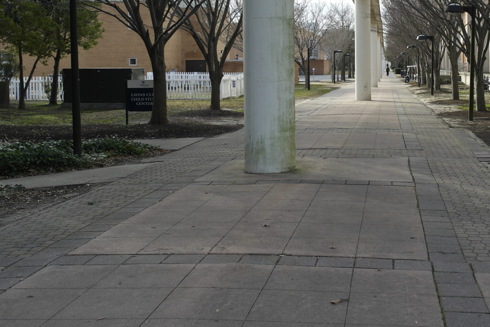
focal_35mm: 51
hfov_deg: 38.1
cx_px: 353
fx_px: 694
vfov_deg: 26.1
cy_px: 78
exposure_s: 1/160
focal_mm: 20
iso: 100
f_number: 5
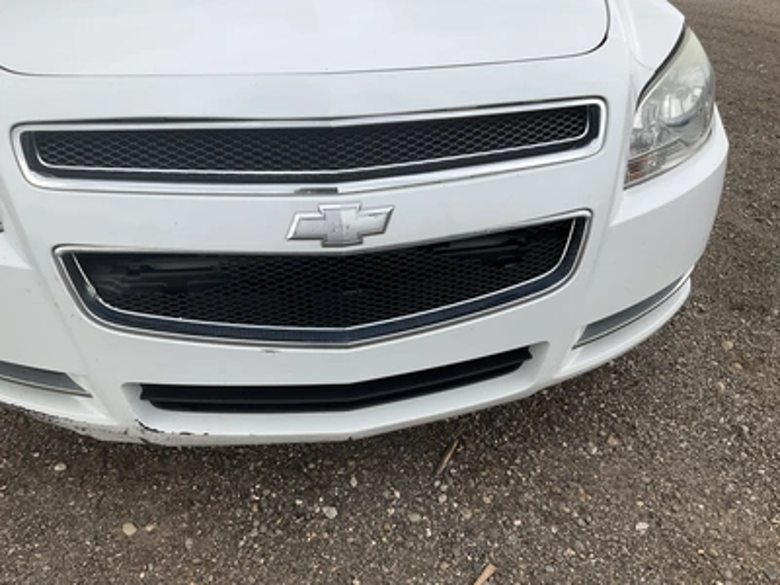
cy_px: 292
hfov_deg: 61.7
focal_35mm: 29
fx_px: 653
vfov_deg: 48.2
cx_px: 390
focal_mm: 3
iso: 25
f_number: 1.8
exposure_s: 1/1221
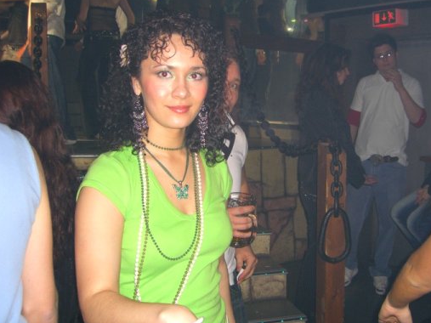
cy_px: 154
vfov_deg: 32.2
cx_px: 253
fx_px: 560
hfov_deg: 41.9
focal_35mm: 45
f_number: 2.8
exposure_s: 1/60
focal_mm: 7.9
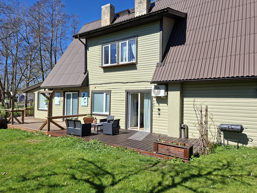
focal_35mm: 23
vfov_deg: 58.9
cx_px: 128
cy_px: 96
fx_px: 171
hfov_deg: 73.9
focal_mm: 5.54
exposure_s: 1/1669
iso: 50
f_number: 1.8
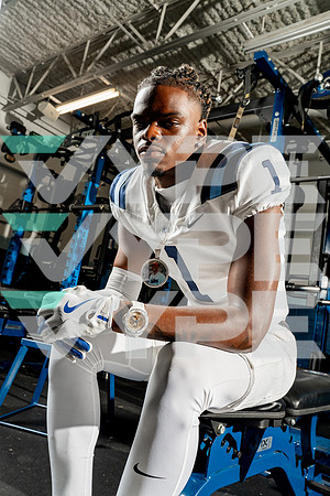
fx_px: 399
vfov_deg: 63.7
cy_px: 248
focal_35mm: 29
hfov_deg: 45.0
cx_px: 165
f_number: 7.1
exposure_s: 1/200
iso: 640
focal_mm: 29
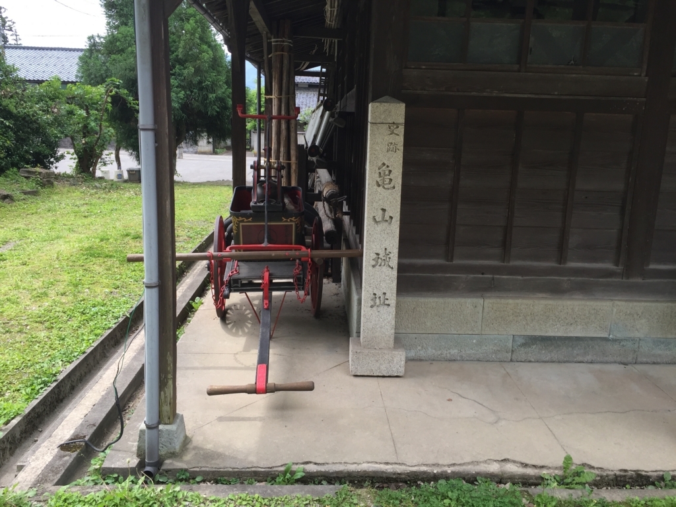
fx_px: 566
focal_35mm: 29
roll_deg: -3.6
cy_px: 254
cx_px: 338
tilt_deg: -13.8
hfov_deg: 61.7
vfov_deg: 48.2
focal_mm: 4.15
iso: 32
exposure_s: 1/377
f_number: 2.2
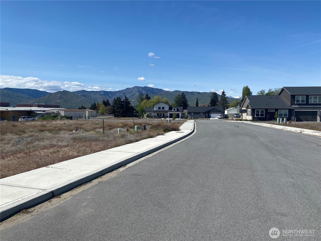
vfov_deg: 53.1
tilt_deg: -1.5
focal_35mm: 26
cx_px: 160
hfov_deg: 67.3
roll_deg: -0.1
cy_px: 120
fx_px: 241
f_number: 1.8
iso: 32
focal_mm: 4.25
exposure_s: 1/4444
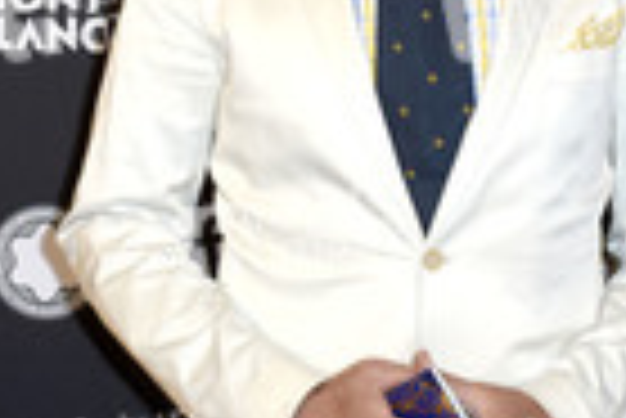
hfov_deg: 18.2
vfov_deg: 12.3
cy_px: 121
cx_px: 169
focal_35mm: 112
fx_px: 1943
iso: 500
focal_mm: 23
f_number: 6.3
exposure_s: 1/160
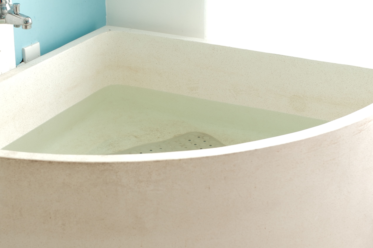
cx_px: 143
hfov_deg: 29.1
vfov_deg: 19.7
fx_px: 715
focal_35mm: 69
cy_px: 170
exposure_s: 1/50
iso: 80
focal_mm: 25
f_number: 2.5
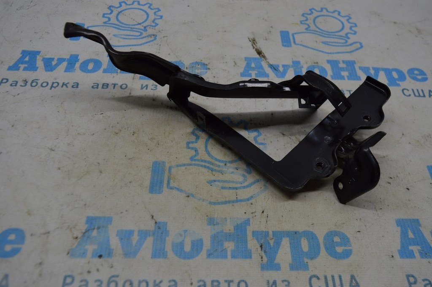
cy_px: 144
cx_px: 216
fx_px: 396
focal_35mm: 33
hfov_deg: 57.3
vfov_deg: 39.9
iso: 400
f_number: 5.6
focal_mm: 22
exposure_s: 1/125
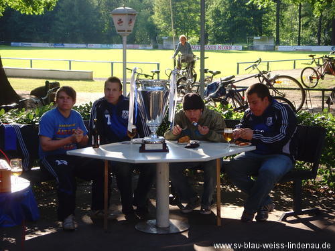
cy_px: 126
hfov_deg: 24.4
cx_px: 168
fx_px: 774
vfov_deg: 18.4
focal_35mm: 80
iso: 80
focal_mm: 13.7
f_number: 4.2
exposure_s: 1/125
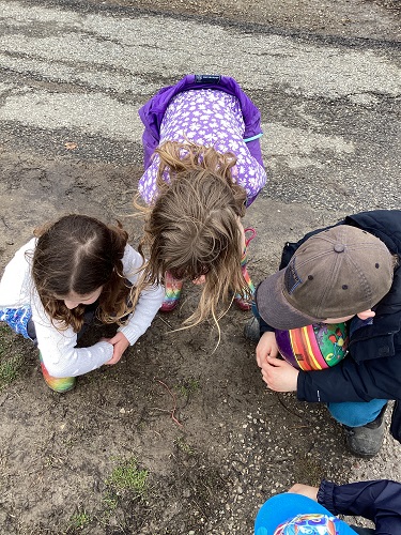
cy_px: 268
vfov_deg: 58.4
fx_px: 479
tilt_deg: -48.7
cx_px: 200
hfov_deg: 45.4
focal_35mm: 31
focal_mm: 3.3
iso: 25
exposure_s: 1/253
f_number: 2.4
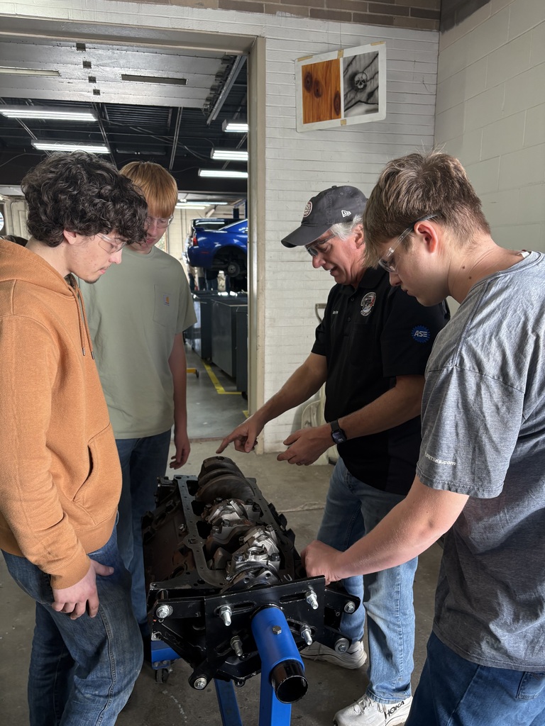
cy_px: 363
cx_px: 272
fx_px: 546
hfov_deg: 53.1
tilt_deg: -11.3
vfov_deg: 67.3
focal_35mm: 26
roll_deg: -1.3
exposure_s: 1/120
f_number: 1.6
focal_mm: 5.96
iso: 100
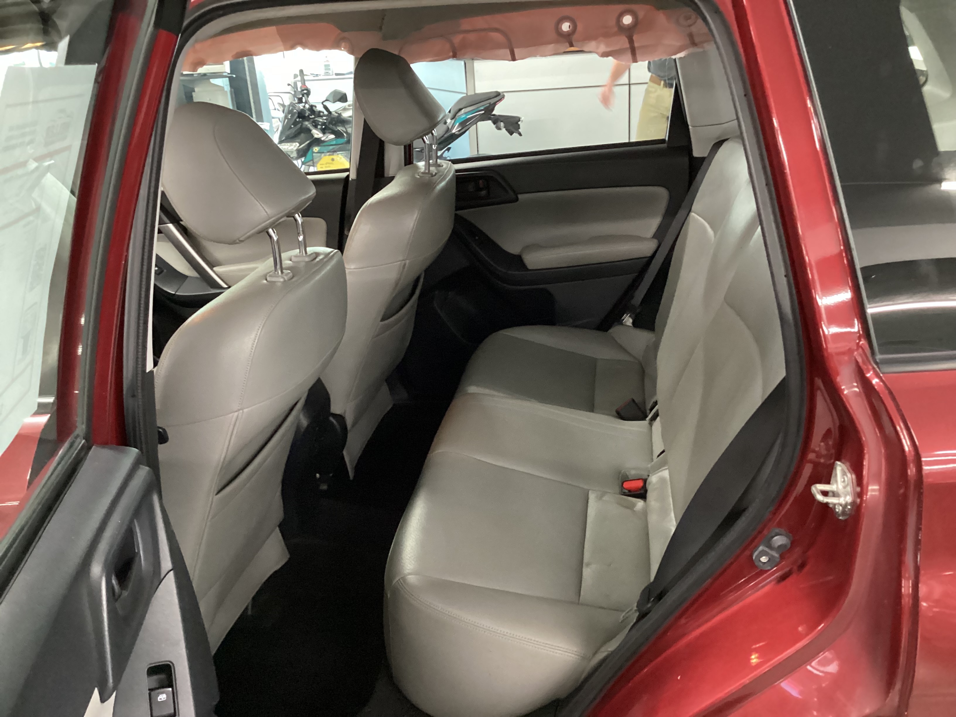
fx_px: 856
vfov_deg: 45.4
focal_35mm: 31
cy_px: 358
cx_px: 478
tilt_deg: -23.6
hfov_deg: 58.4
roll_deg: +4.5
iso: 640
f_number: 2.4
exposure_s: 1/24
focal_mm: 3.3
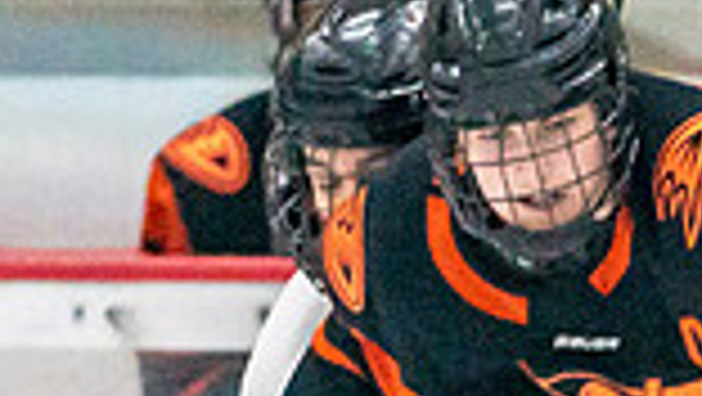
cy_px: 1371
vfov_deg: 0.9
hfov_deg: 1.5
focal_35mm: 1427
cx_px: 915
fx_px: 26581
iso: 3200
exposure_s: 1/1250
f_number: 2.8
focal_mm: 200
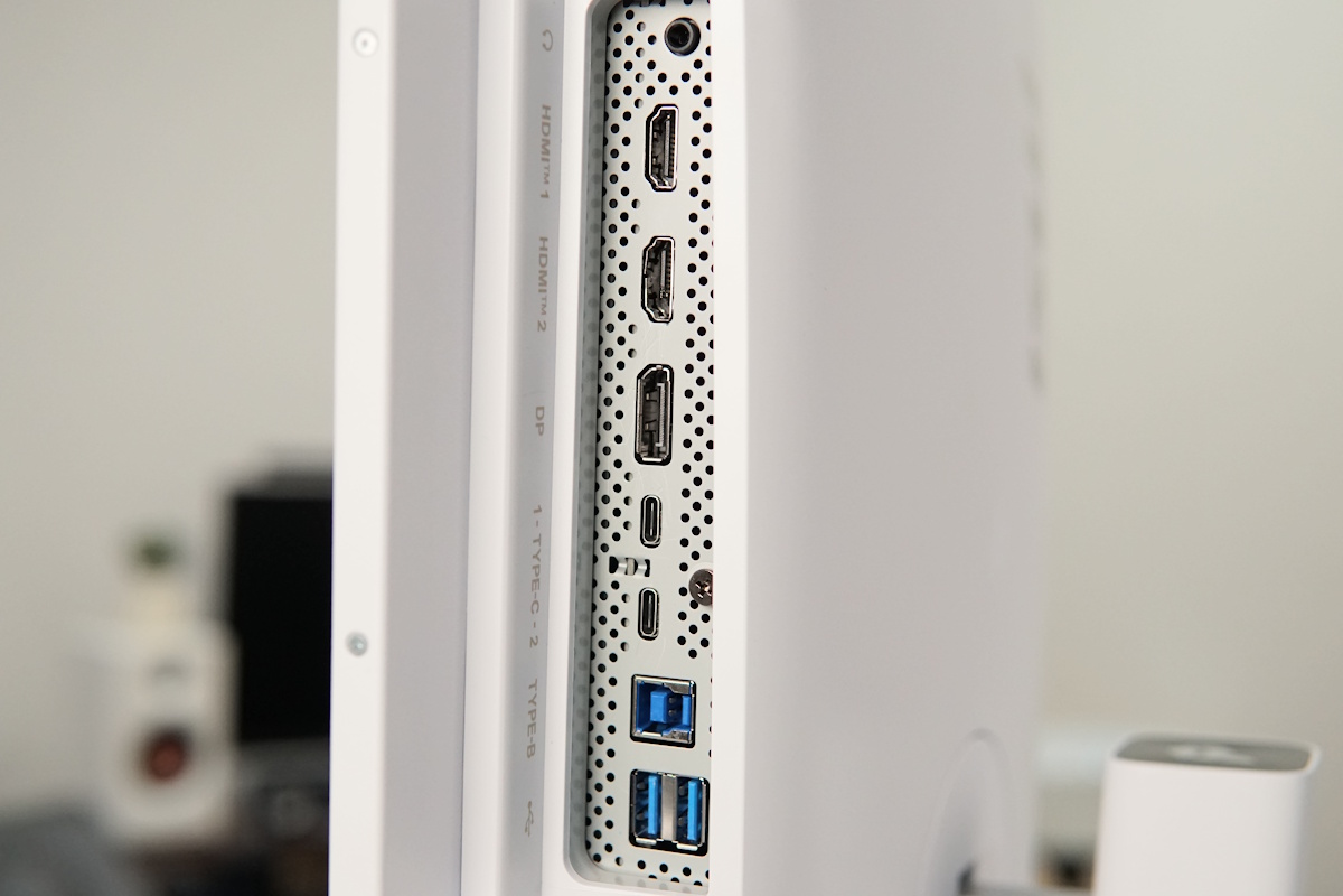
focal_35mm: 45
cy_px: 448
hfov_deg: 43.6
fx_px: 1679
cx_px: 672
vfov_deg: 29.9
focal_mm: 30
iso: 1250
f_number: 3.2
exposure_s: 1/320
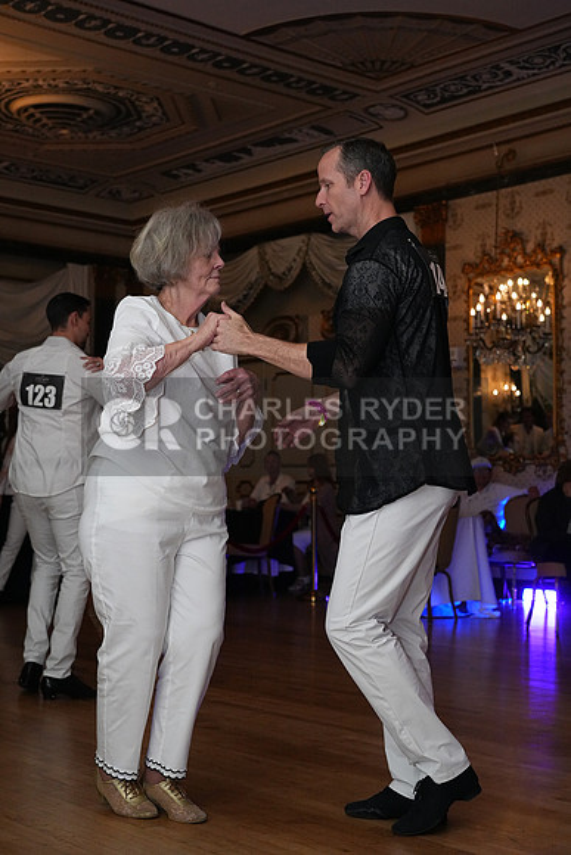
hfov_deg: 27.5
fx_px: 1165
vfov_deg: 40.3
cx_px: 286
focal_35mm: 49
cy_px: 428
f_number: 5
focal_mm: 49
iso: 5000
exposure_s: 1/200
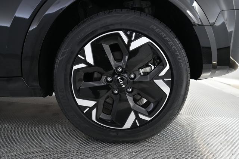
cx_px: 120
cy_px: 80
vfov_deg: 47.9
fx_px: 179
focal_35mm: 27
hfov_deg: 67.4
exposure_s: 1/160
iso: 4000
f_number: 2.8
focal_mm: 27
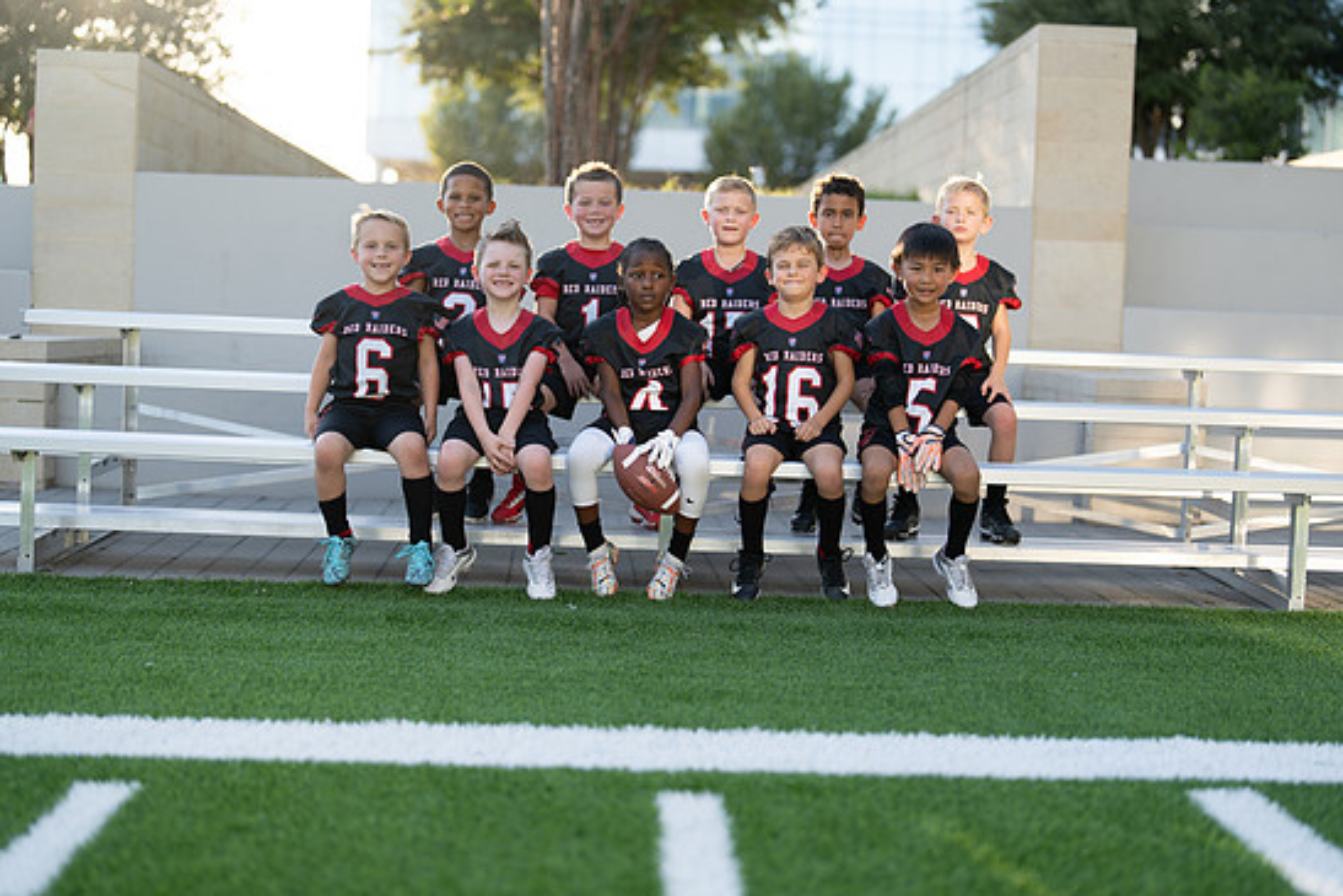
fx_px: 1978
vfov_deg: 25.5
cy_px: 441
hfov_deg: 37.5
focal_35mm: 53
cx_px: 710
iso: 100
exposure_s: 1/1000
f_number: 1.2
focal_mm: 50
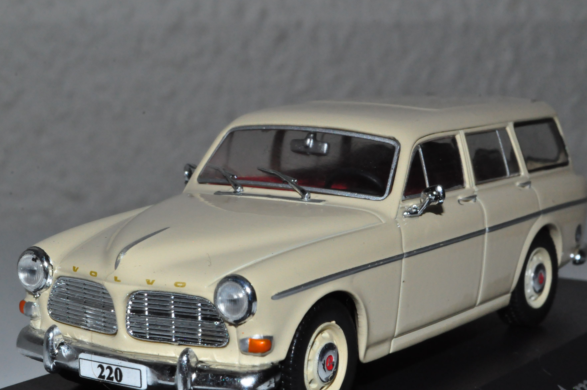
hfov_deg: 22.4
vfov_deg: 15.0
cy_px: 218
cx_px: 311
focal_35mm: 91
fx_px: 1482
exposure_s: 1/60
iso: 1600
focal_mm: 50
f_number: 32
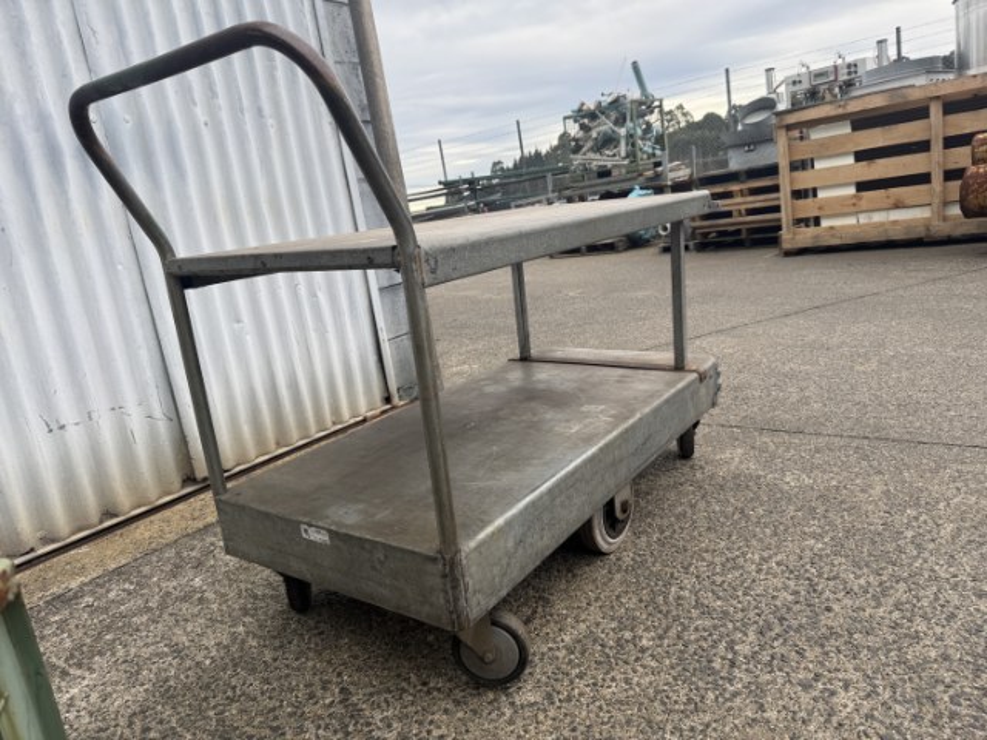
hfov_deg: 71.6
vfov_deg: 56.8
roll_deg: +9.0
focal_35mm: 24
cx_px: 494
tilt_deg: -12.8
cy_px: 370
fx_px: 684
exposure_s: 1/474
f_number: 1.78
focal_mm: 6.76
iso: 80
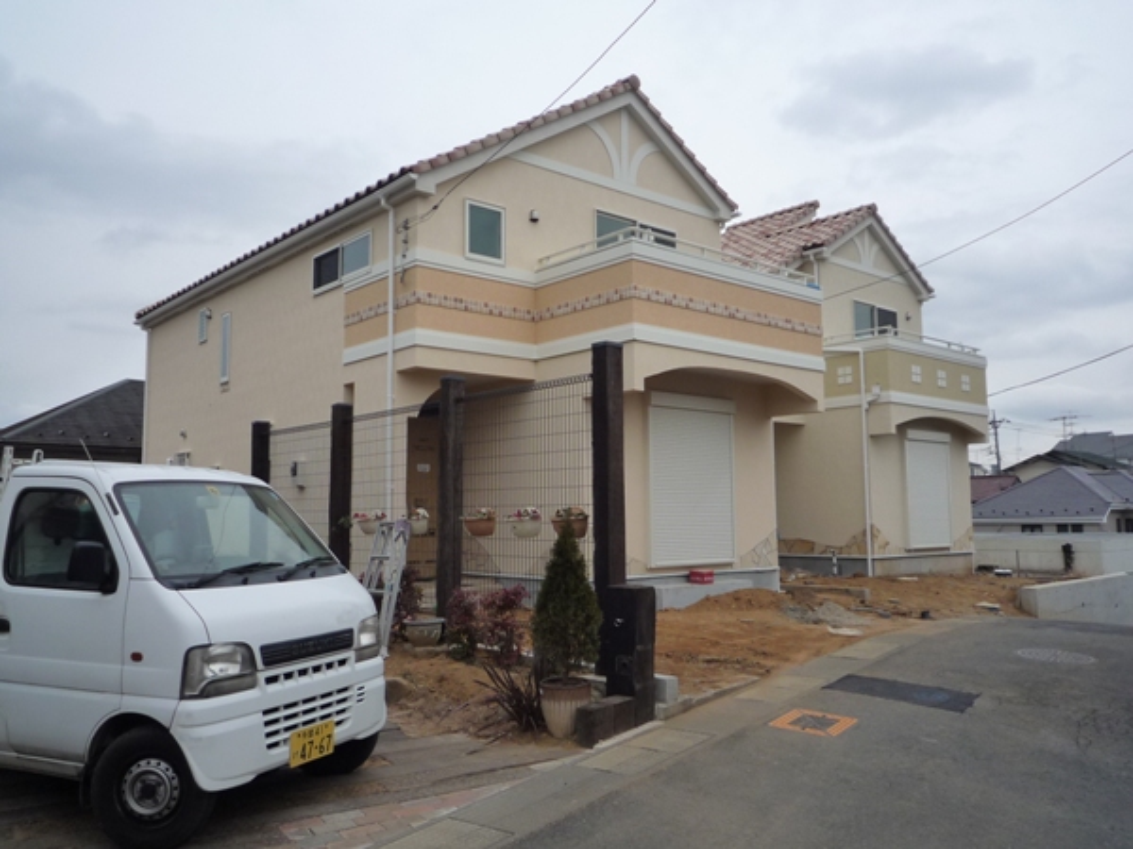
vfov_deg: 49.7
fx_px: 916
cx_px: 566
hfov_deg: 63.4
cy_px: 424
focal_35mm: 28
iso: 160
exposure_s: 1/500
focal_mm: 4.4
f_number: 2.8
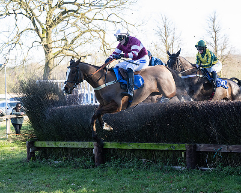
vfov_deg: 16.9
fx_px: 648
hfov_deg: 21.0
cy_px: 99
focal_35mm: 91
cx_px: 153
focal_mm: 70
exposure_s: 1/1600
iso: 800
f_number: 2.8
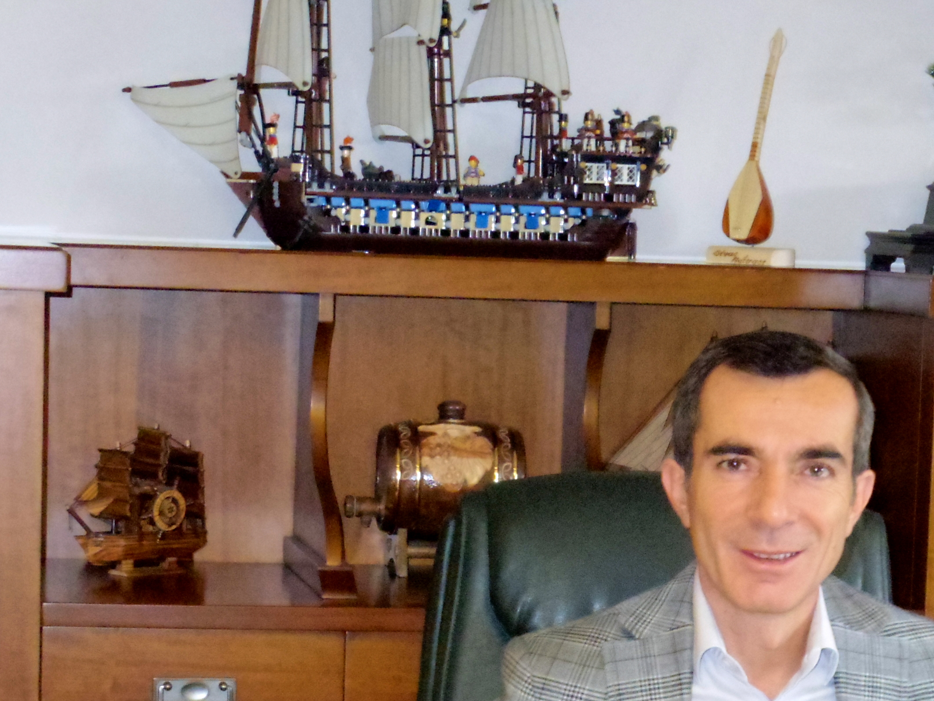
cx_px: 672
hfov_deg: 15.3
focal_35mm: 128
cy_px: 608
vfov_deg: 11.5
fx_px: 3454
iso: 2000
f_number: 4
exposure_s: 1/25
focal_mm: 12.3
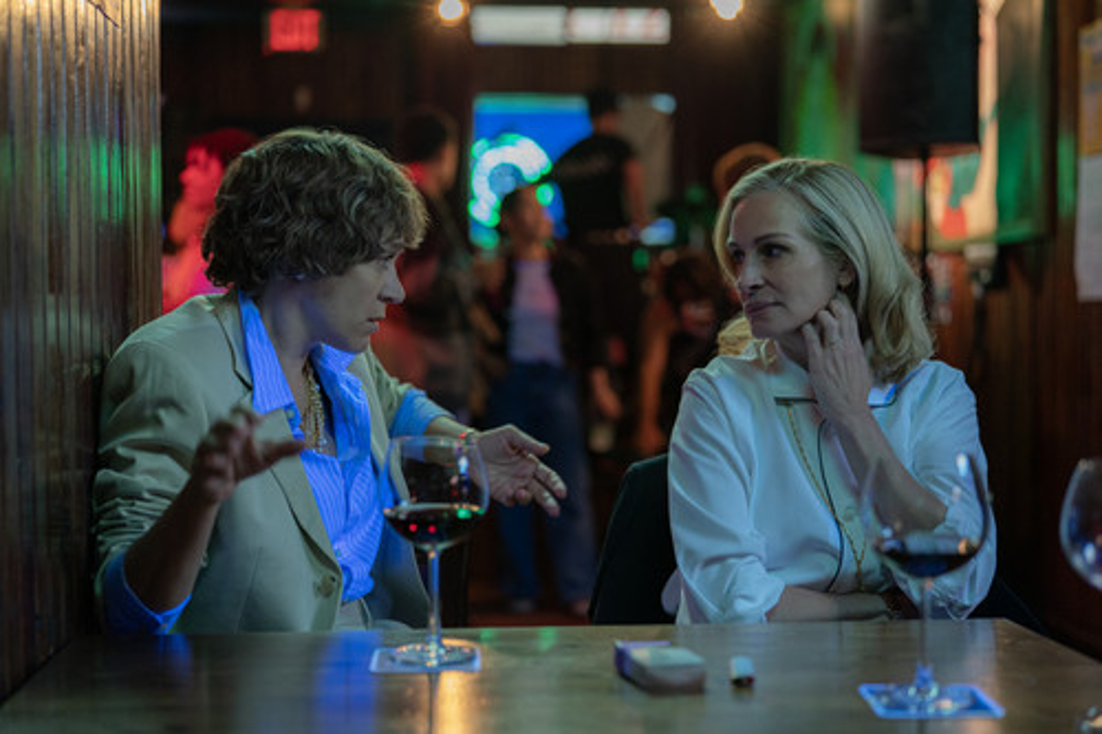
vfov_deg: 27.0
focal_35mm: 50
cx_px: 551
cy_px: 367
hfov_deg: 39.6
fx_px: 1530
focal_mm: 50
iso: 1600
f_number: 1.8
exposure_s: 1/100
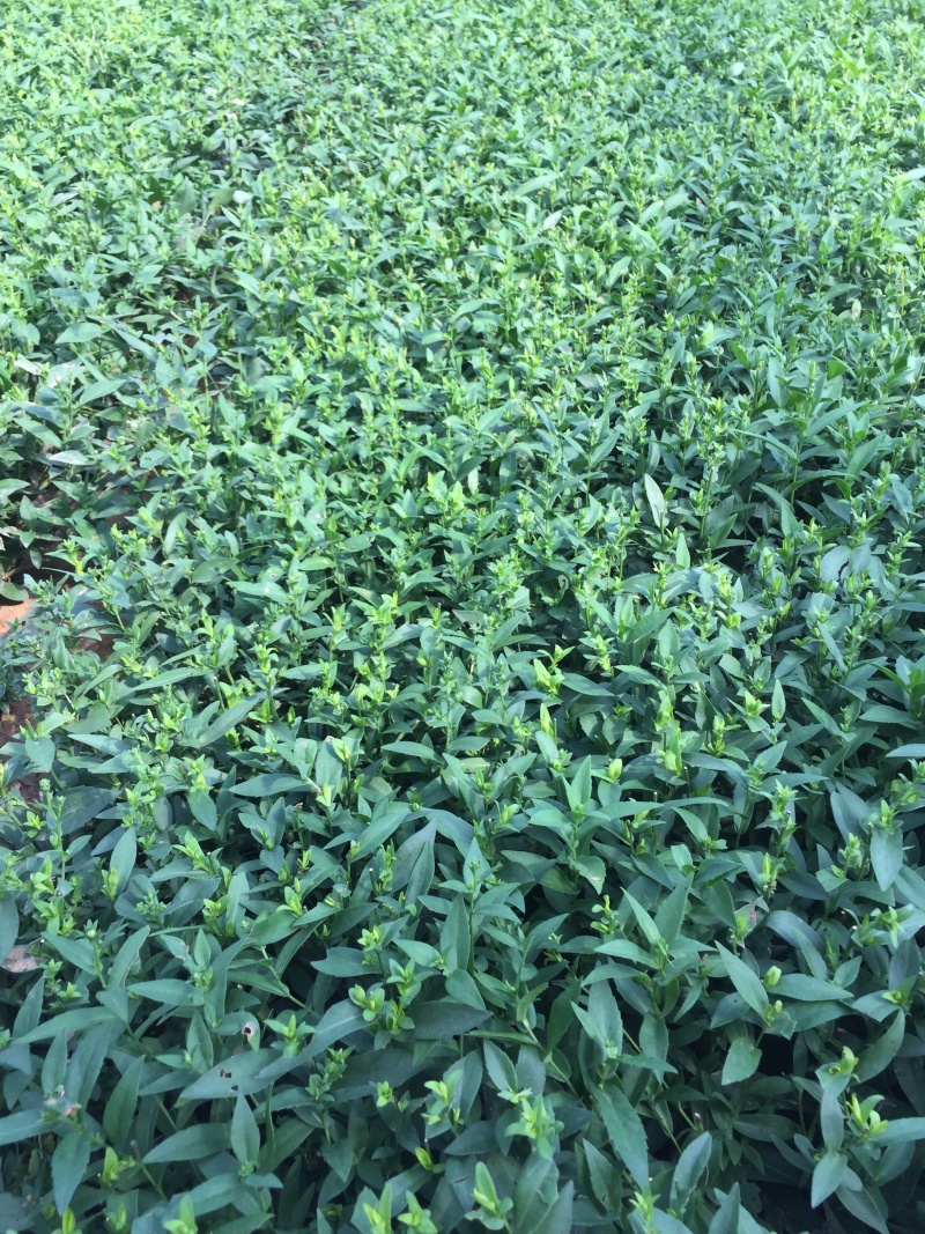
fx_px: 1033
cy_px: 617
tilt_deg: -40.5
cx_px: 462
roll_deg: +2.9
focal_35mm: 29
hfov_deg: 48.2
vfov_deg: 61.7
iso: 32
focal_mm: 4.15
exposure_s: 1/255
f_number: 2.2
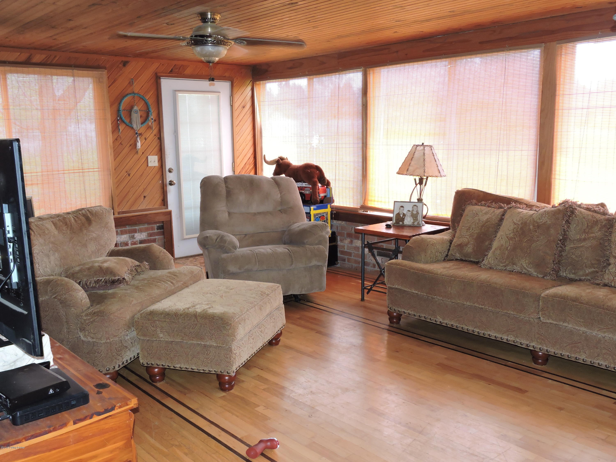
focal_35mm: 33
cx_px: 308
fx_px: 587
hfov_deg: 55.4
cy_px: 231
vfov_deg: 42.9
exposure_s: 1/40
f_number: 3.6
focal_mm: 5.9
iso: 250
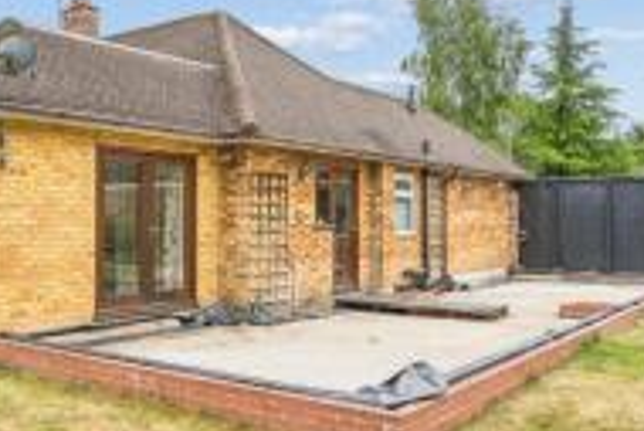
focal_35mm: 40
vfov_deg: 33.5
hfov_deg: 48.0
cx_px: 247
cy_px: 212
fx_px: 716
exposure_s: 1/640
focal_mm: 16
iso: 640
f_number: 9
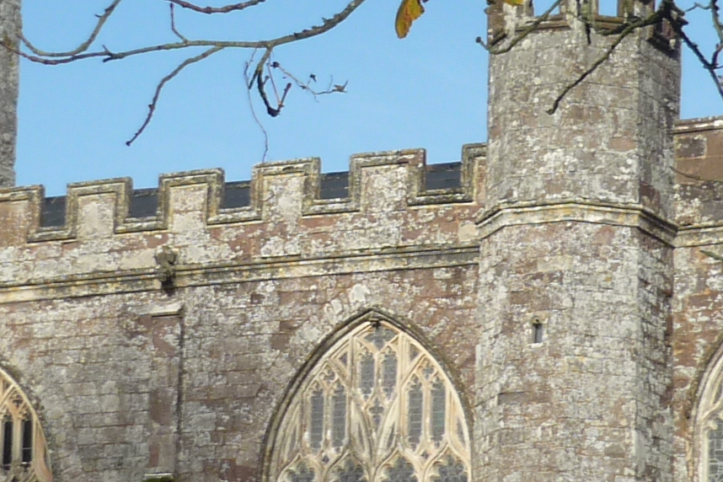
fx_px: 3735
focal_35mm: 186
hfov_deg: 11.1
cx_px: 342
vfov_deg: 7.4
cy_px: 213
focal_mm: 7.8
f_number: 9
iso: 100
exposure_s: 1/125
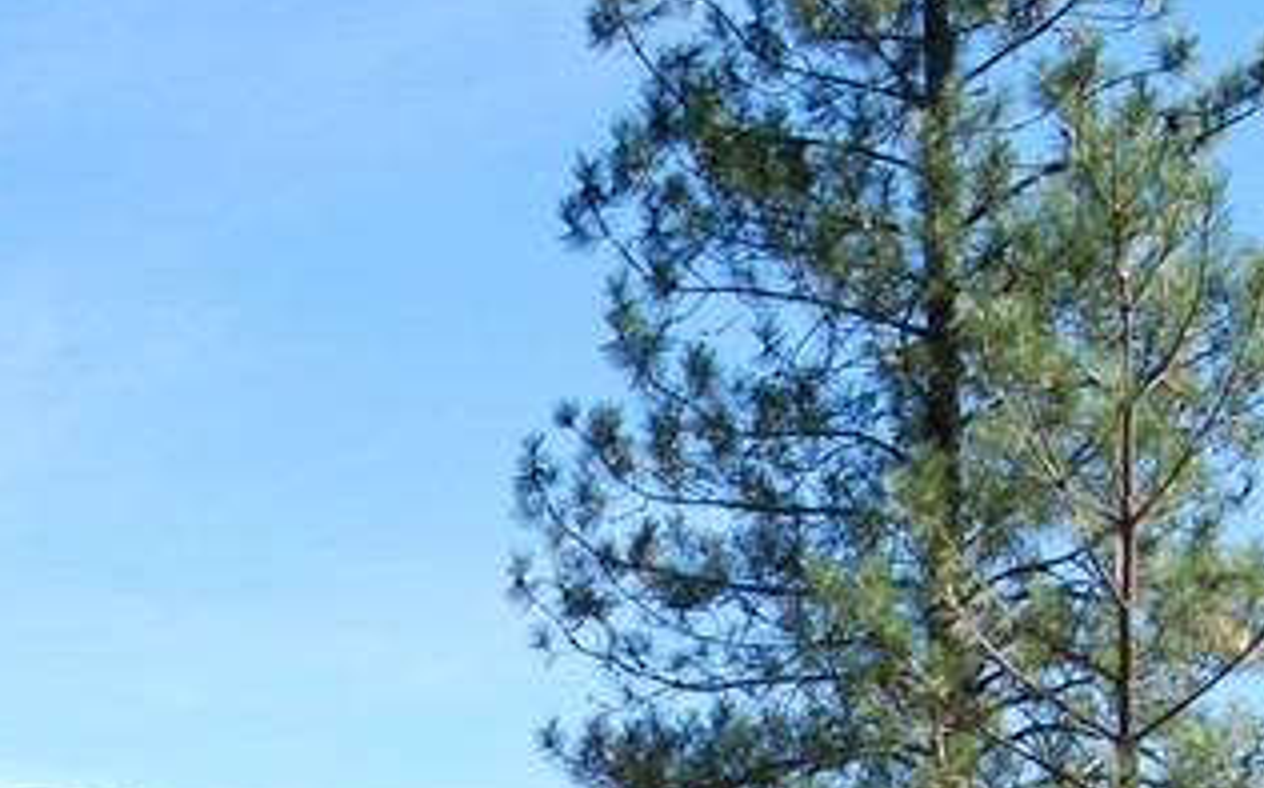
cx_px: 134
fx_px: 3614
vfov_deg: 12.0
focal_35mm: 105
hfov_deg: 19.5
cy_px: 1076
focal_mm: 20
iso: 100
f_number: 7.1
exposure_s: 1/200
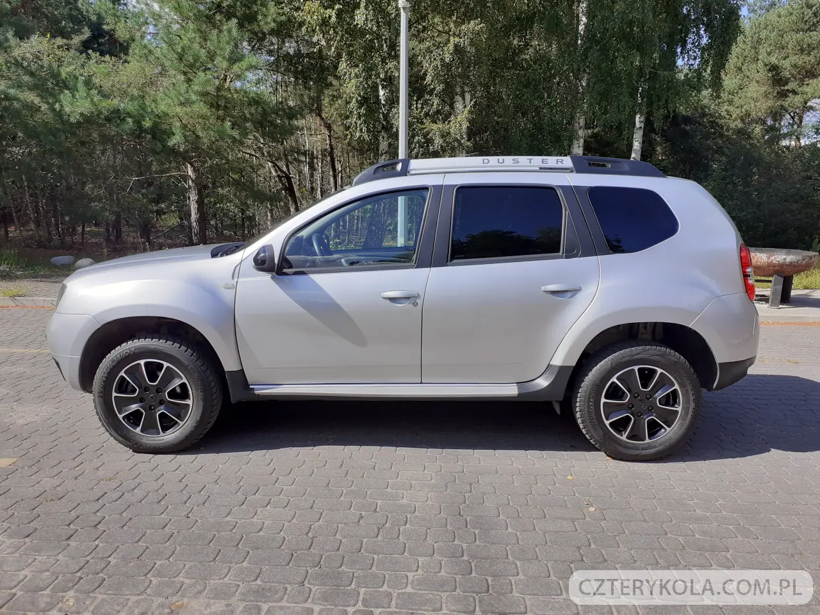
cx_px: 410
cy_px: 308
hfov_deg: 65.3
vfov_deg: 51.4
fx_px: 640
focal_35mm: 27
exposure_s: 1/1235
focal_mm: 3.6
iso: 40
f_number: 1.9
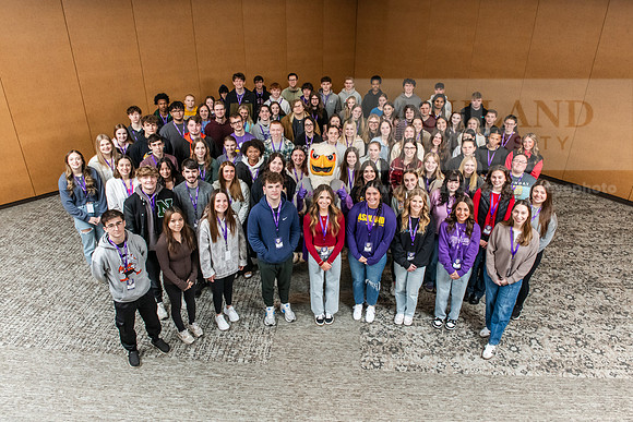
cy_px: 211
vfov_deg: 53.2
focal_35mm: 24
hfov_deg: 73.7
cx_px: 316
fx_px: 422
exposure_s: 1/160
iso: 2500
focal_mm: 24
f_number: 10
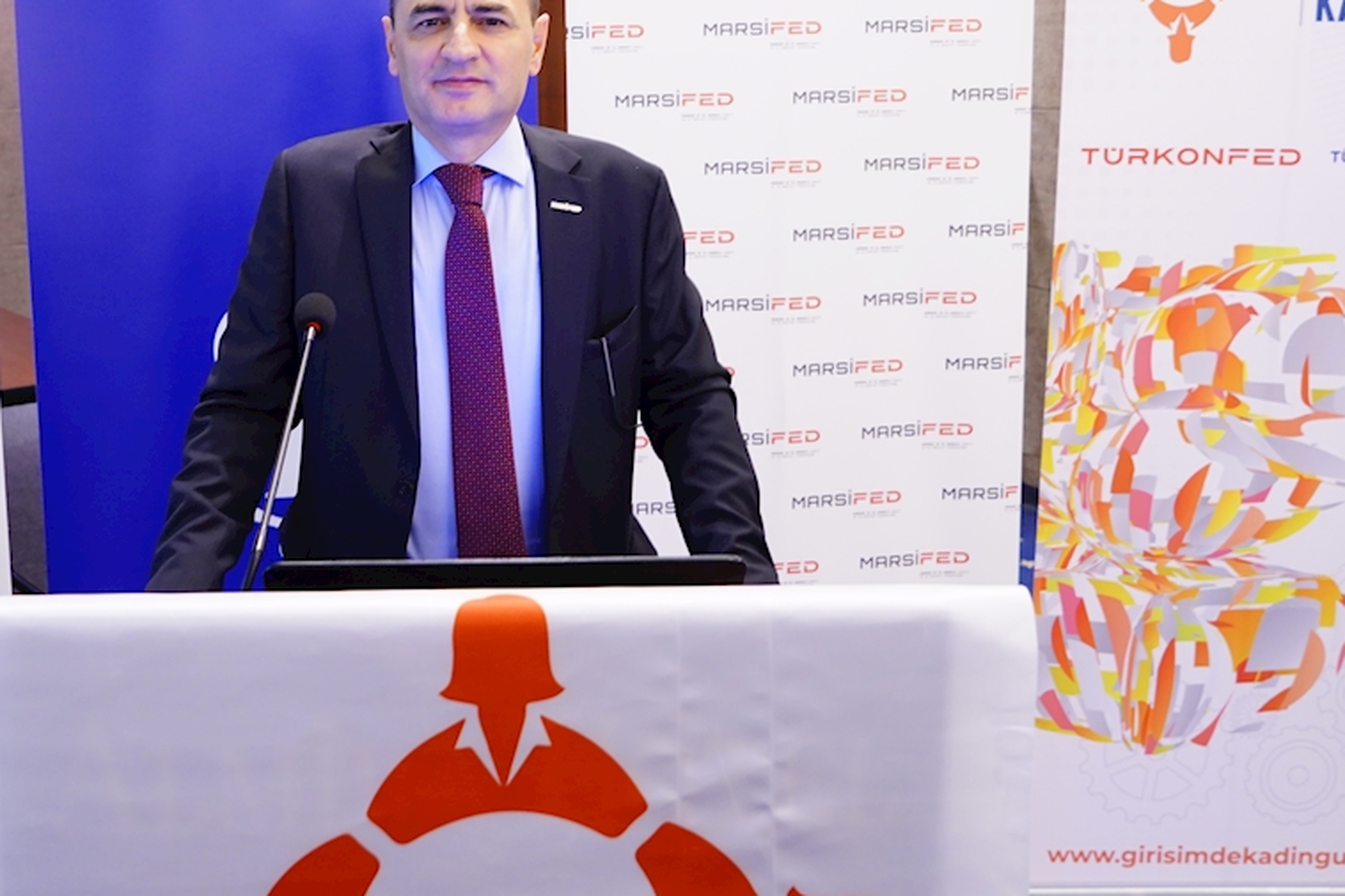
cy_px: 224
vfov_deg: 34.3
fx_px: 1419
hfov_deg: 49.7
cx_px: 435
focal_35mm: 38
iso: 1600
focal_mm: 24
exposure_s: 1/13
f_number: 4
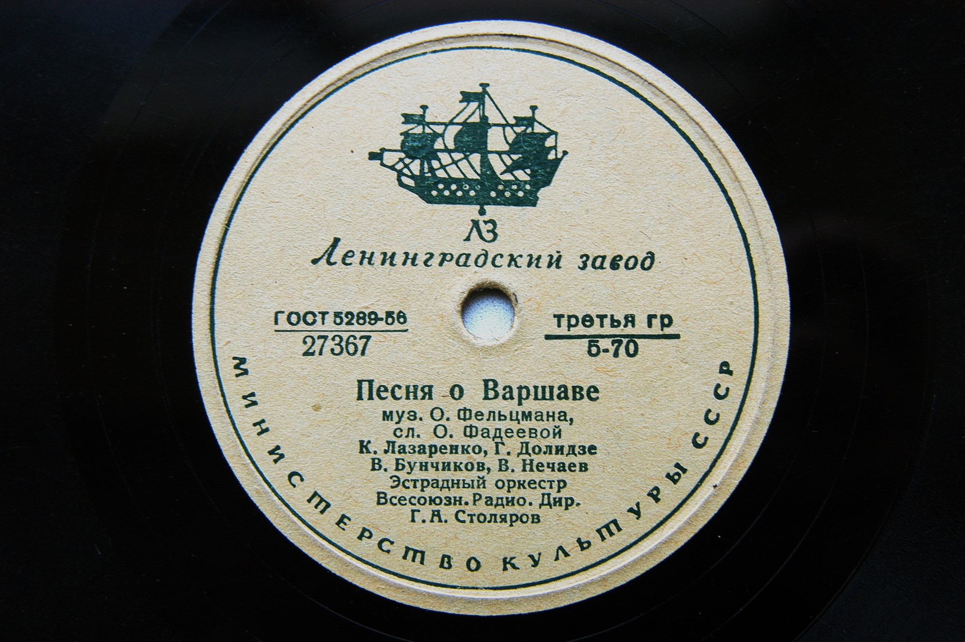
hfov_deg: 37.9
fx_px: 1406
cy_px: 321
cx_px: 482
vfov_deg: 25.7
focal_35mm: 52
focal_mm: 35
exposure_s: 1/100
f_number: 5
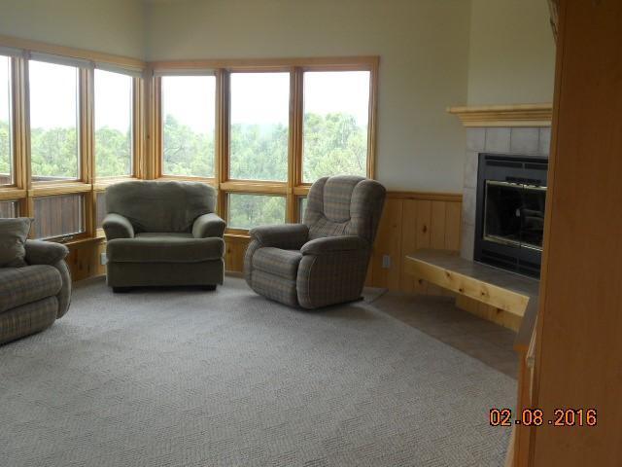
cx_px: 311
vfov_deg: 37.7
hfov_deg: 49.0
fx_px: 683
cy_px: 234
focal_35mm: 38
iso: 80
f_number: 3.9
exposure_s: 1/60
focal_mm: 6.9
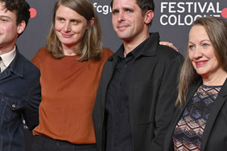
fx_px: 706
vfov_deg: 12.2
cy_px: 80
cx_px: 68
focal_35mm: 112
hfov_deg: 18.2
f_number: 5
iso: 1000
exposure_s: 1/200
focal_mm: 70
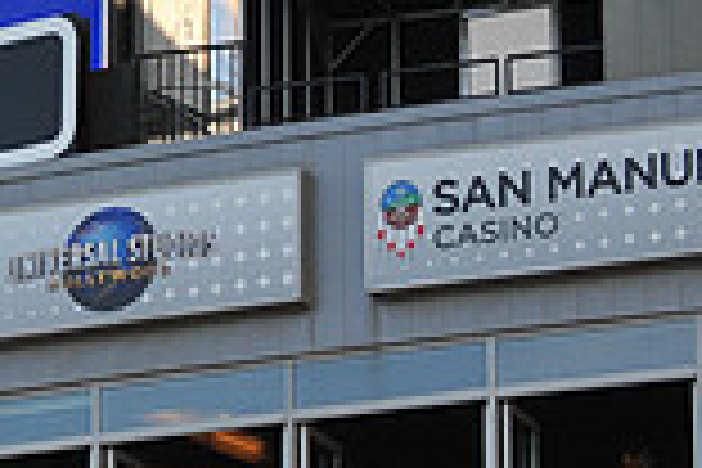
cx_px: -567
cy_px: -32
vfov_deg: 4.6
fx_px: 5791
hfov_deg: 6.8
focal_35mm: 297
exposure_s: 1/640
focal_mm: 80
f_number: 13
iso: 1600
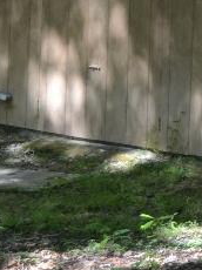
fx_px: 2378
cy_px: -83
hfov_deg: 4.7
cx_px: 597
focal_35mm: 305
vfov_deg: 6.4
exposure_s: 1/125
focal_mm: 38
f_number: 5.6
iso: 360
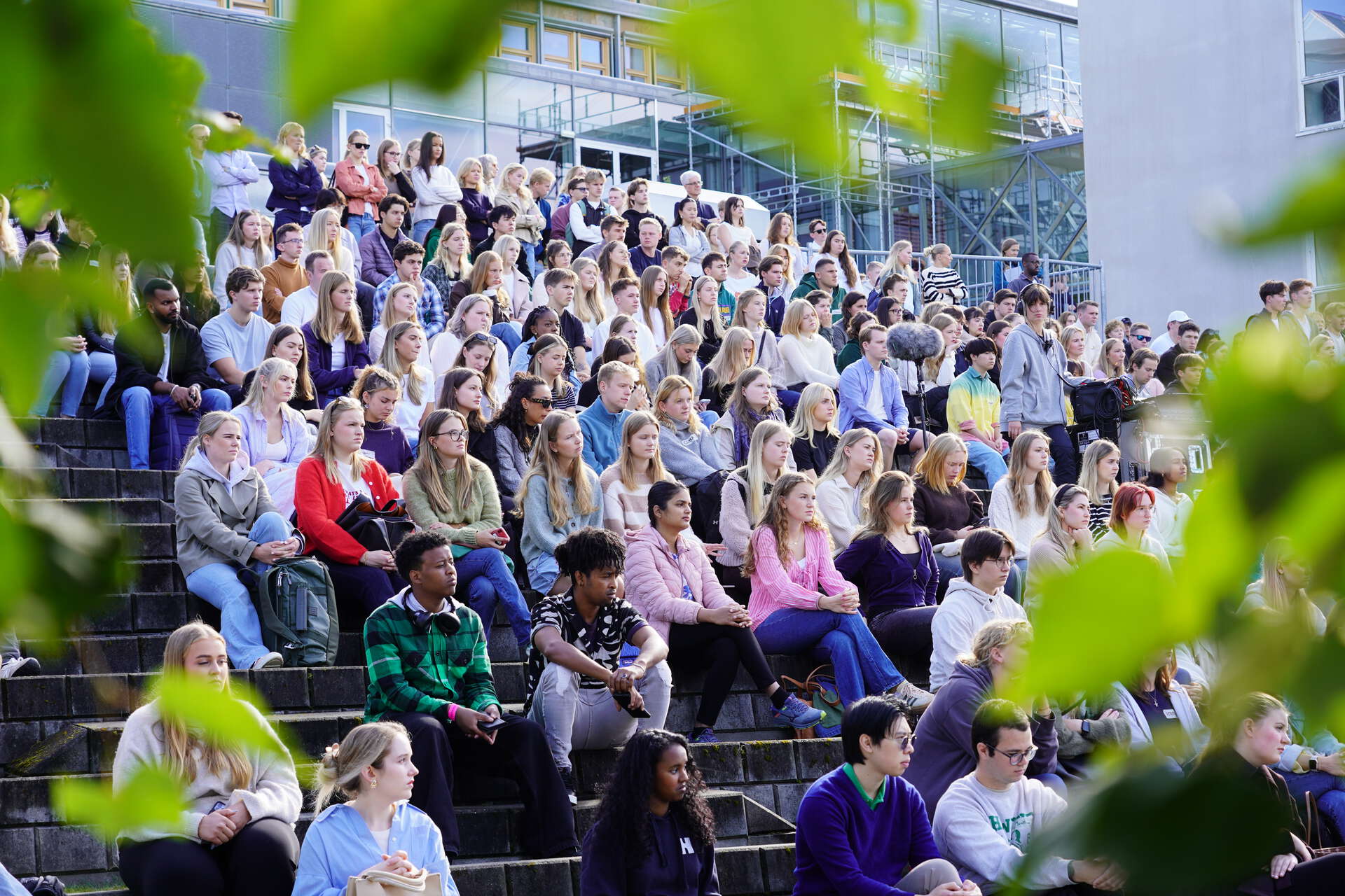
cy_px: 448
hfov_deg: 29.7
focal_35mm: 68
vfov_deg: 20.0
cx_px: 672
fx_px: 2540
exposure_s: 1/100
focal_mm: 68
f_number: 5
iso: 100
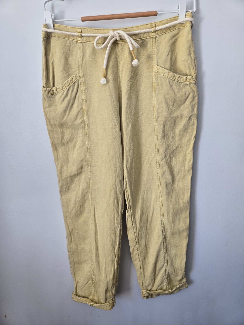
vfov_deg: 73.9
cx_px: 122
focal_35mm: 23
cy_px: 162
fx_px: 216
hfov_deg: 58.9
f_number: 1.8
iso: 100
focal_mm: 5.4
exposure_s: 1/180
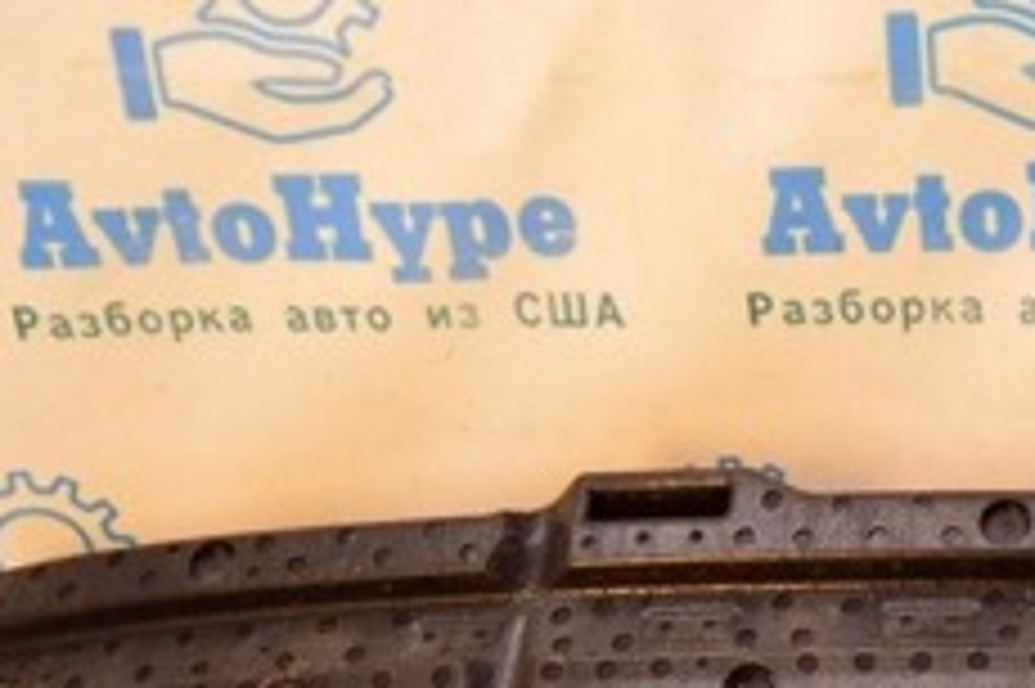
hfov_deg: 24.6
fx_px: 2155
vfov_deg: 18.0
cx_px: 1220
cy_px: 560
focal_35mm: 75
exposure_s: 1/400
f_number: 4
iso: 1600
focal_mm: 18
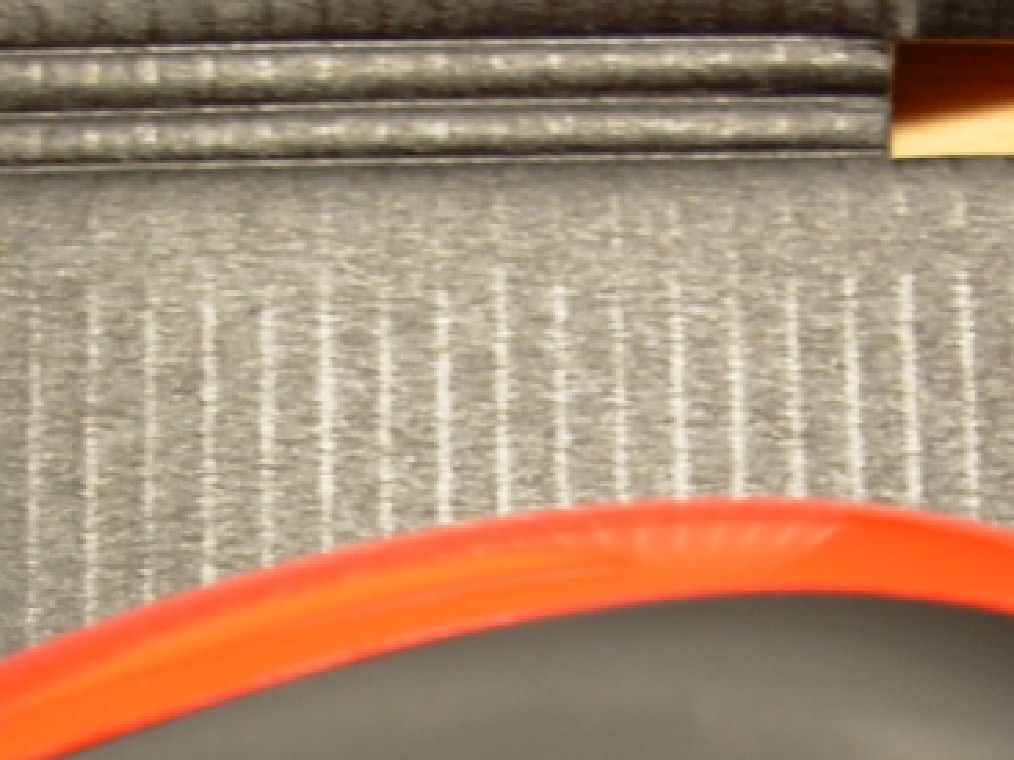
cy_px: 710
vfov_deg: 13.8
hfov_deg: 18.5
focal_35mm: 106
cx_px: 550
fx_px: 3104
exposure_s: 1/4.6
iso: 50
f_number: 2.9
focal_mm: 6.3
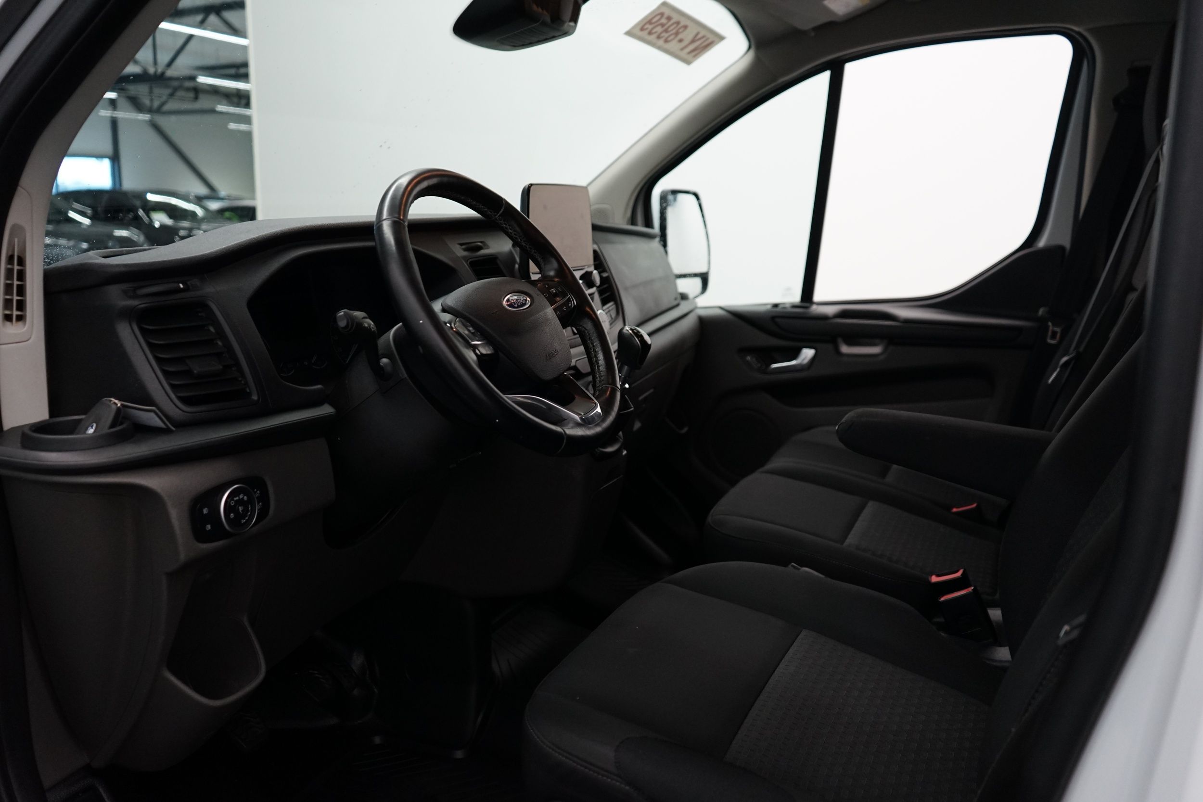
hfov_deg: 65.5
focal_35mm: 28
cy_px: 401
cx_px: 602
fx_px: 936
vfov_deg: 46.4
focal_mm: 28
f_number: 3.5
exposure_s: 1/160
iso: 1600
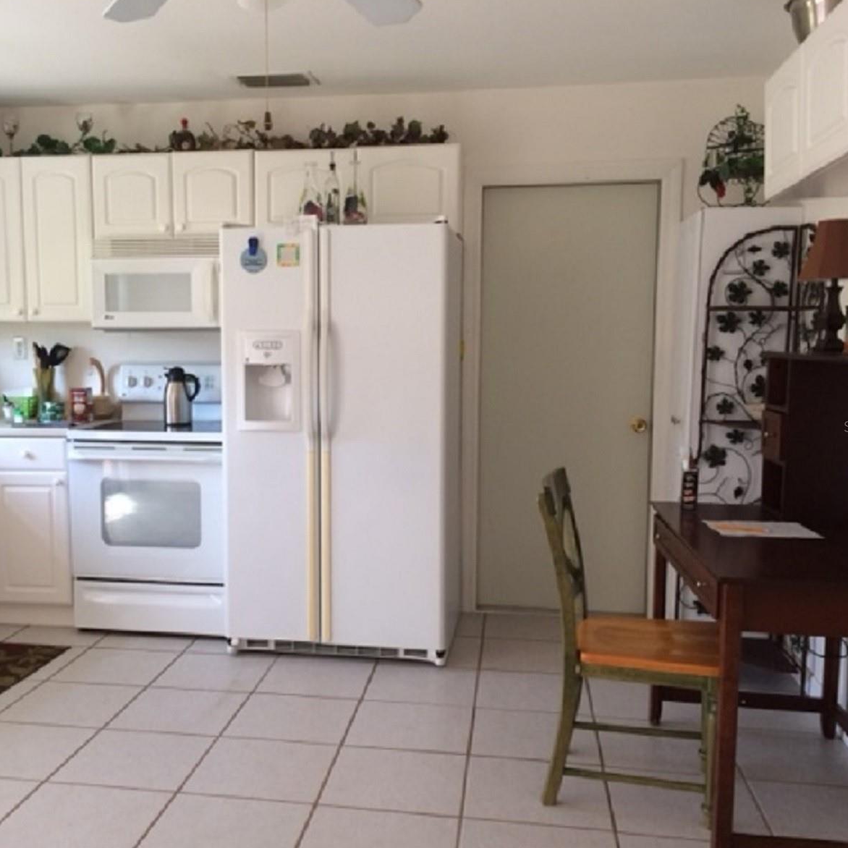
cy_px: 426
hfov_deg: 46.9
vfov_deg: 47.2
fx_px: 970
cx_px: 334
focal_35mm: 35
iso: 64
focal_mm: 4.15
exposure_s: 1/30
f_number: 2.2
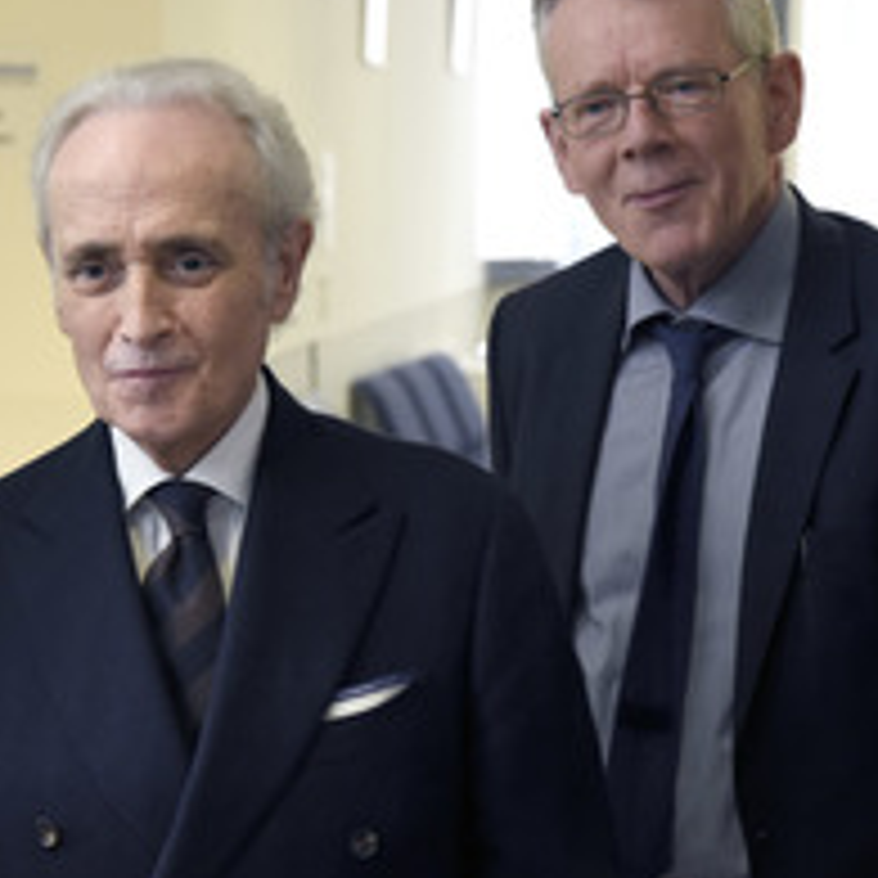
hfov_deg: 10.8
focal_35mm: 161
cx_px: 110
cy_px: 504
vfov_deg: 10.9
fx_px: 4620
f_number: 6.3
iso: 3200
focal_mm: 82
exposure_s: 1/125
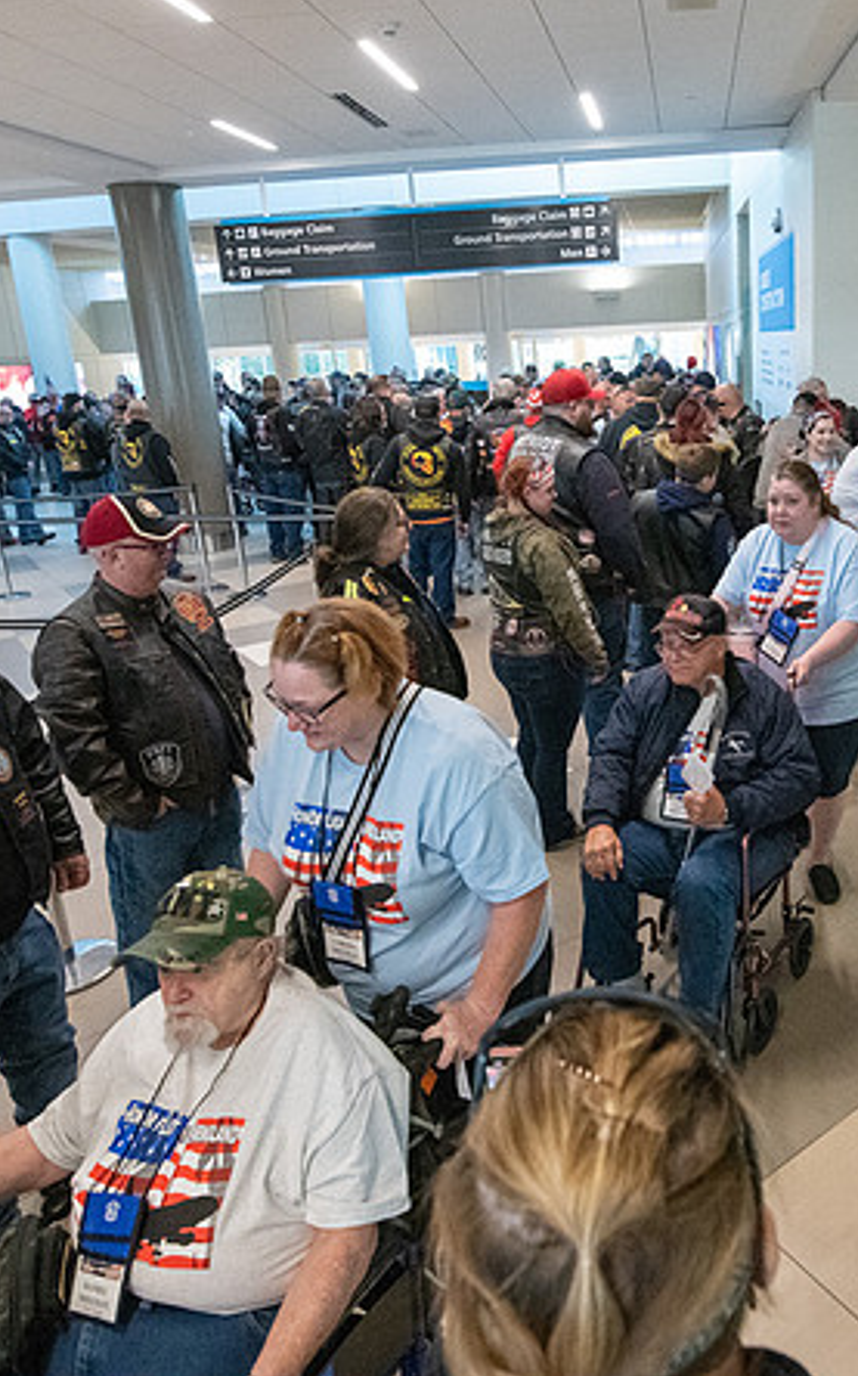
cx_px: 622
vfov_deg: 48.2
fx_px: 1536
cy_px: 617
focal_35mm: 41
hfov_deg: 30.8
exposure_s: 1/320
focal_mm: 24
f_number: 4.5
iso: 10000
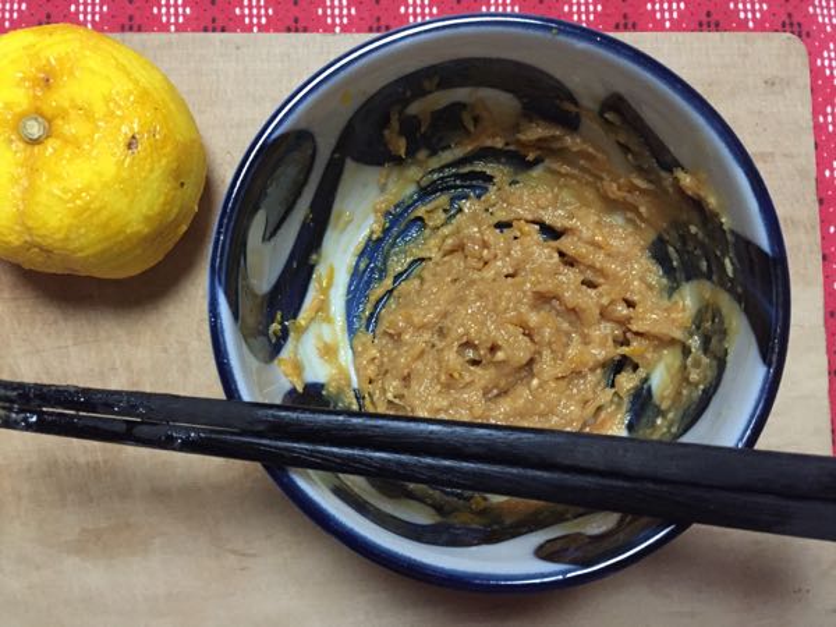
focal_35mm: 29
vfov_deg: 48.2
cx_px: 418
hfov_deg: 61.7
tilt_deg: -83.5
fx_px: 700
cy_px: 314
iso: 320
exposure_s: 1/15
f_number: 2.2
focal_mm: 4.15
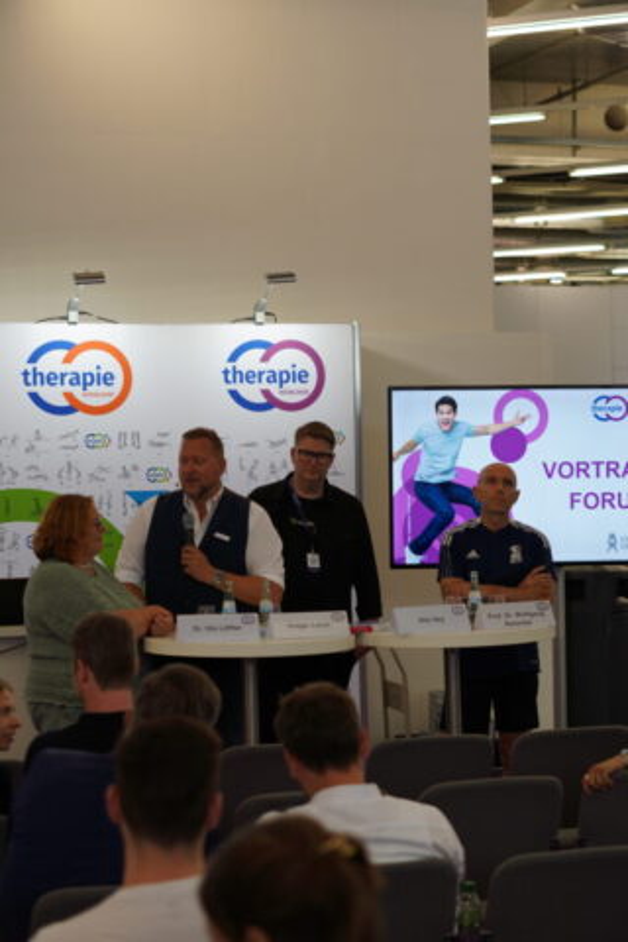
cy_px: 471
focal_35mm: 75
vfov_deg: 27.0
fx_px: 1962
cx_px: 314
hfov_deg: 18.2
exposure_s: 1/125
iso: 100
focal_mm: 50
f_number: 2.2
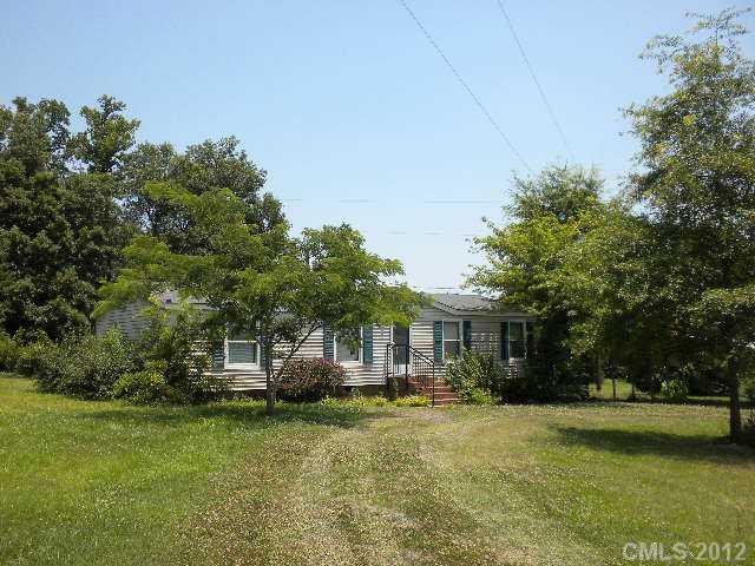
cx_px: 378
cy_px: 283
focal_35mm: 37
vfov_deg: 38.7
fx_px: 807
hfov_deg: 50.1
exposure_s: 1/117
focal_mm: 6.6
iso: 90
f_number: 10
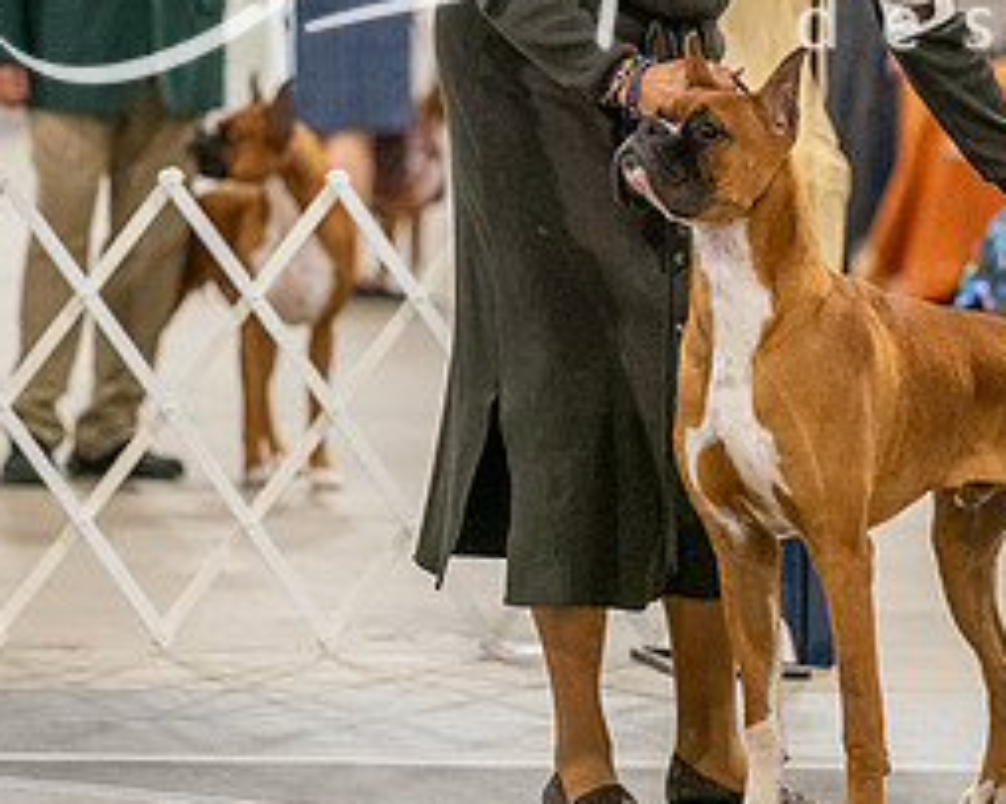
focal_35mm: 349
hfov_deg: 5.5
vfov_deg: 4.4
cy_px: 166
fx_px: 10387
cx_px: 648
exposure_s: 1/250
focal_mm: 140
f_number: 3.5
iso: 6400
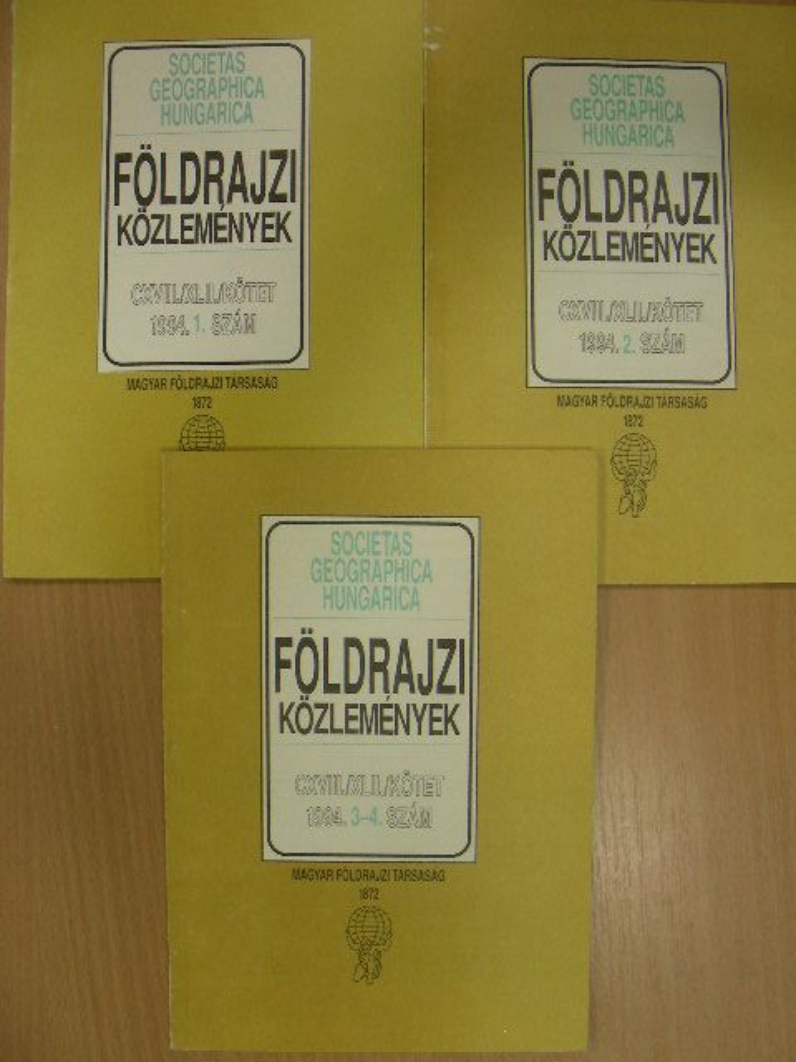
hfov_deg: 37.7
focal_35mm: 38
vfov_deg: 49.0
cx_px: 398
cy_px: 531
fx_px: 1165
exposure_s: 1/18
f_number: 3.5
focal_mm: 6.3
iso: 50
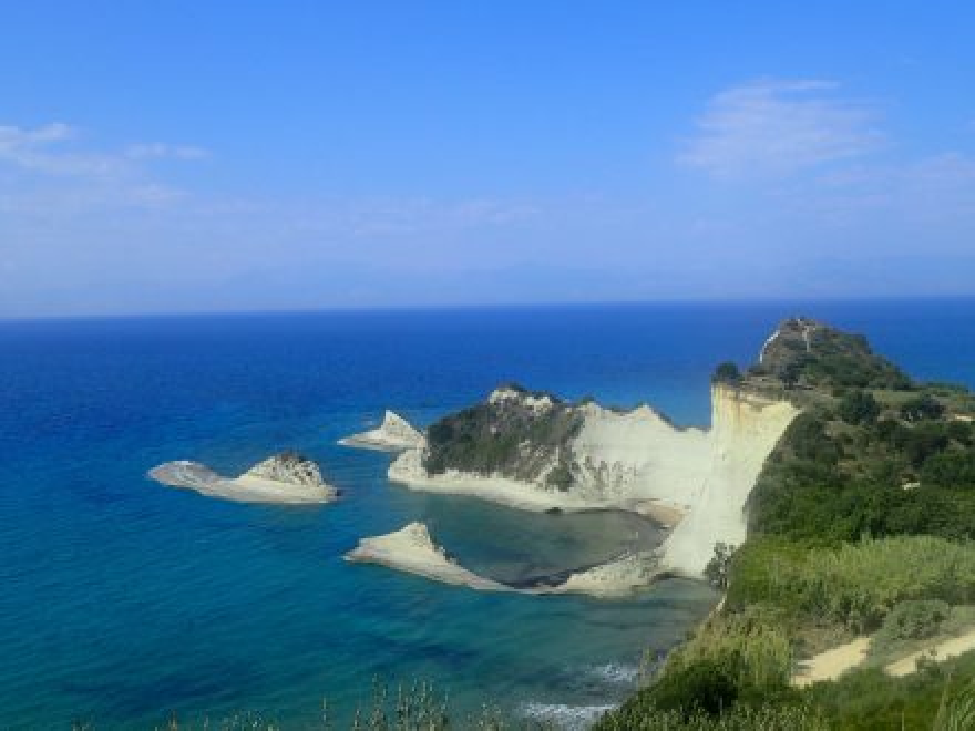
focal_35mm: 38
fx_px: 1070
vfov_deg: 37.7
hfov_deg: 49.0
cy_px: 366
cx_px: 488
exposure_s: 1/160
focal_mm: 6.86
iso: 100
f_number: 10
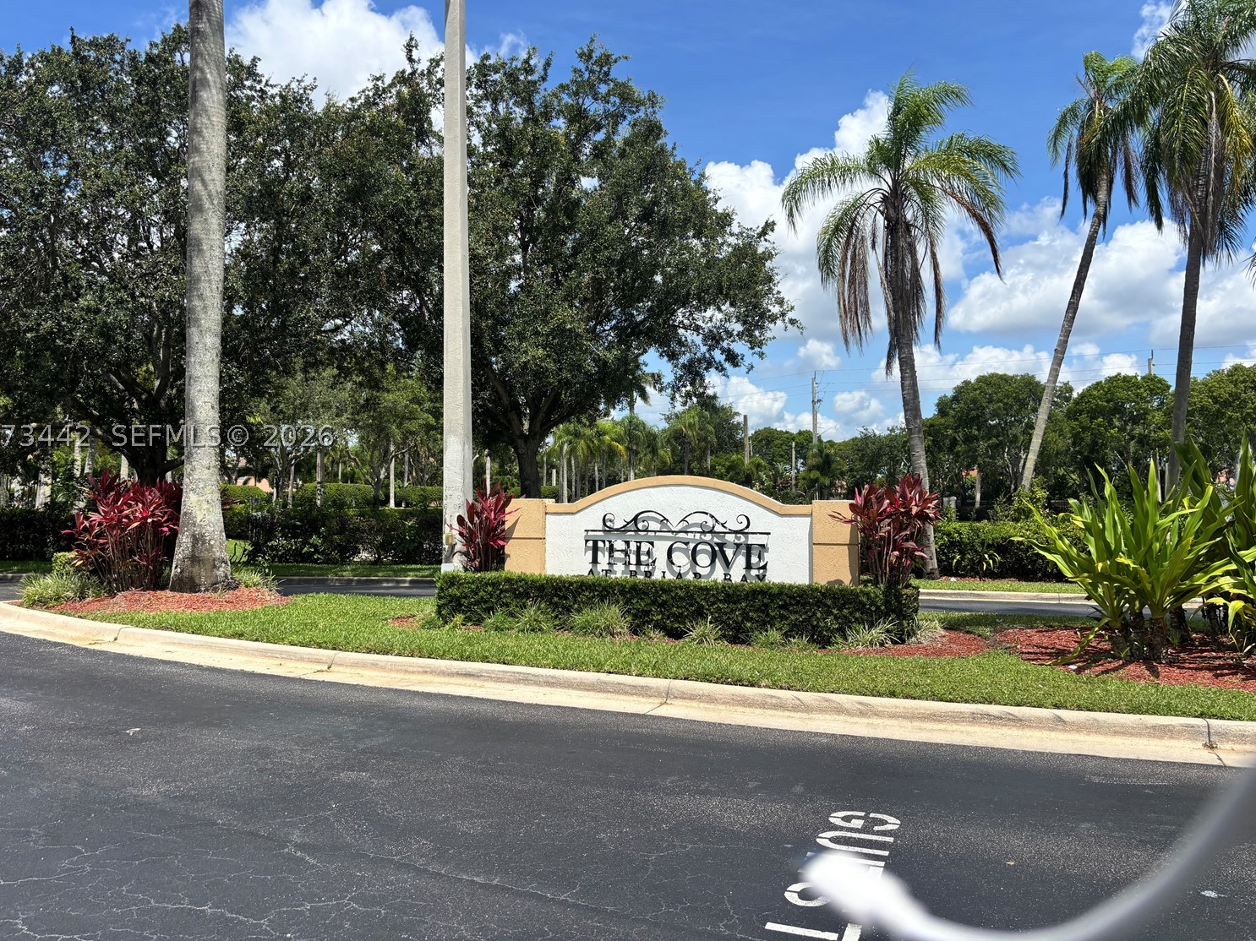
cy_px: 436
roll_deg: -0.2
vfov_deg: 49.7
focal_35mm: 28
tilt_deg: +3.2
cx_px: 593
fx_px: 1016
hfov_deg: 63.4
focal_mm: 5.96
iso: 50
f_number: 1.6
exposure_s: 1/3650
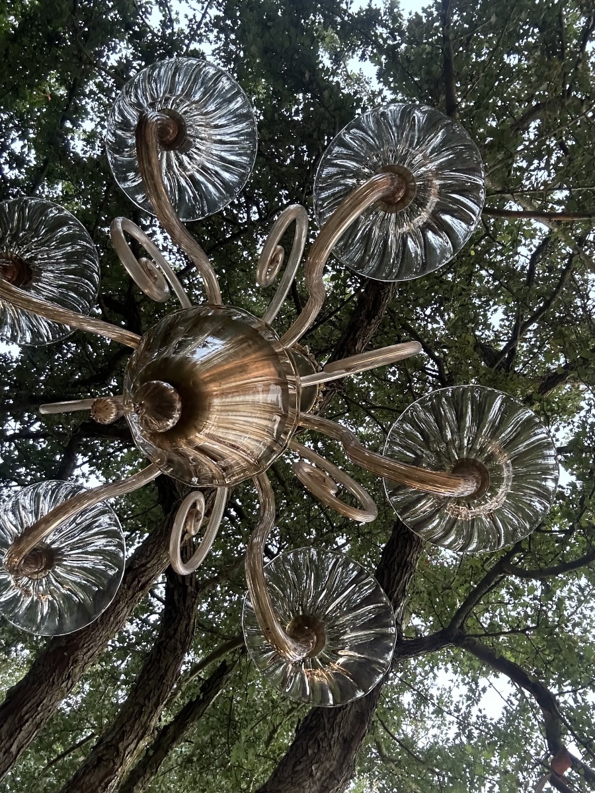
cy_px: 396
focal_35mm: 30
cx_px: 298
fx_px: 688
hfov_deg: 46.8
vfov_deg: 60.0
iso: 250
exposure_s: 1/60
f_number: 1.9
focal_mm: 2.69
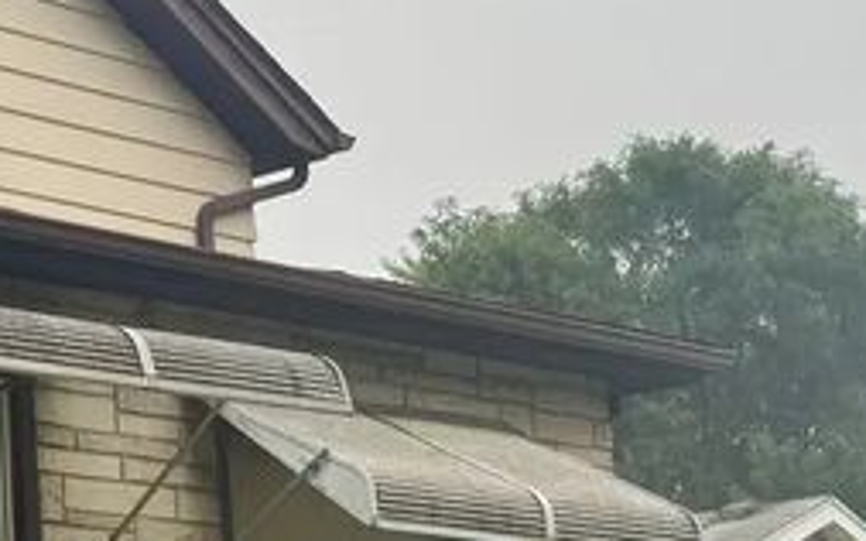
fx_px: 2430
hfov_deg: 18.2
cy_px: 425
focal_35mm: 103
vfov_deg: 12.6
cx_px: -400
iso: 80
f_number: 1.78
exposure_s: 1/121
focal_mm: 6.76
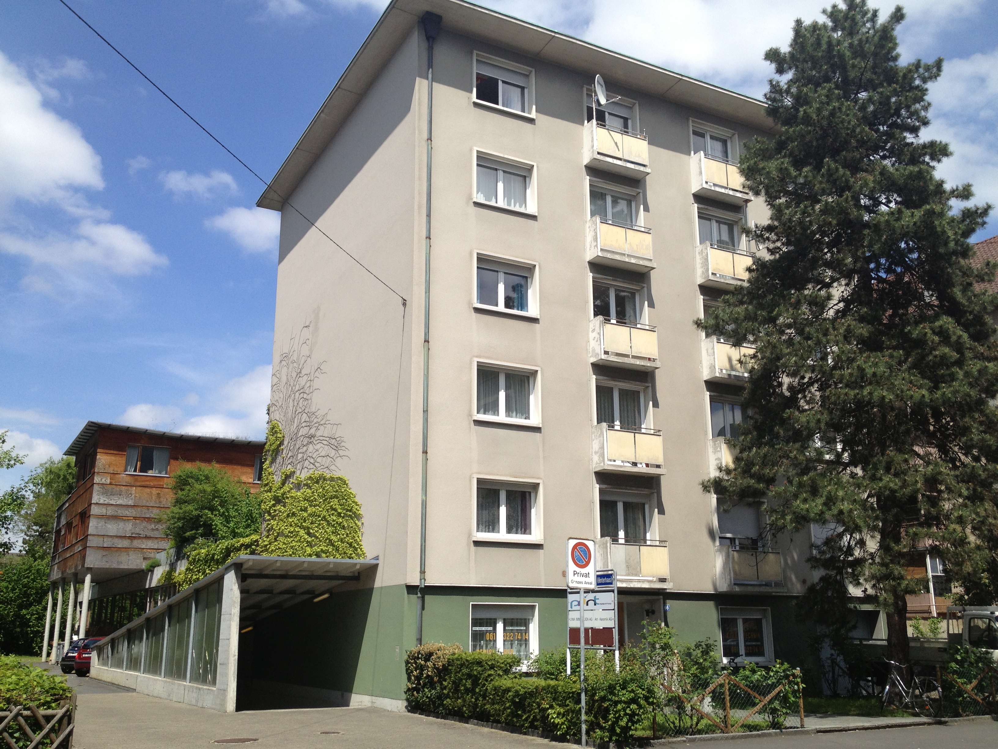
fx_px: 1009
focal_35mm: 35
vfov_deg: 40.7
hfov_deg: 52.6
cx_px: 499
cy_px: 374
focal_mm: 4.28
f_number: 2.4
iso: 50
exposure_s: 1/1727
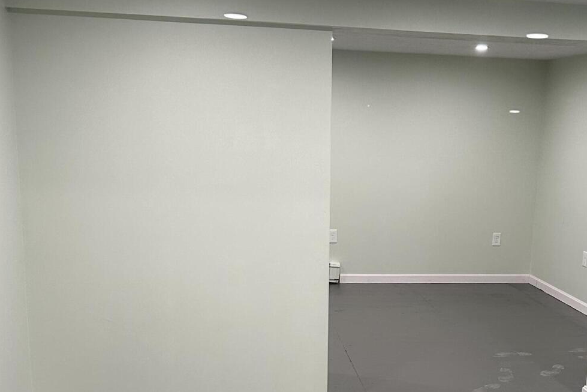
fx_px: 832
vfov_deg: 26.1
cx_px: 399
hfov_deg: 38.4
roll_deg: -0.8
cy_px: 308
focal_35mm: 51
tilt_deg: -12.9
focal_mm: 6.86
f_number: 1.78
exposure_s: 1/120
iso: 200
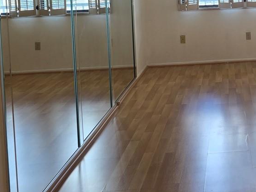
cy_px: -5
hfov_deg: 27.3
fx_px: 488
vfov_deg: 21.4
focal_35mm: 66
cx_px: 269
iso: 32
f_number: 1.7
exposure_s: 1/120
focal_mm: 6.3
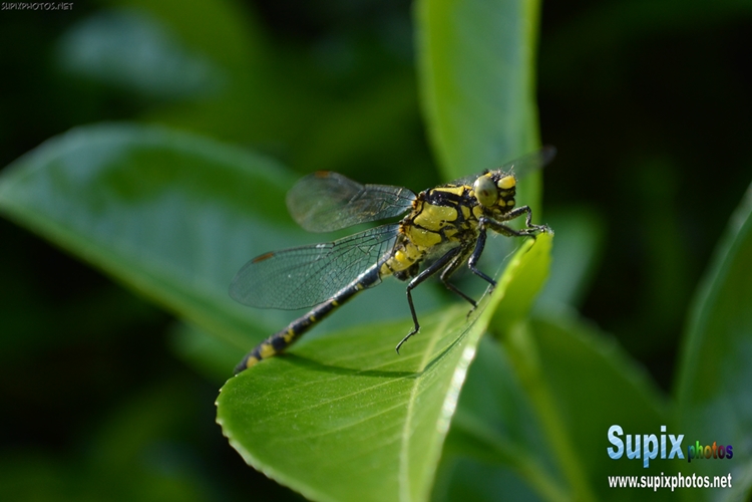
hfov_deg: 24.6
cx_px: 376
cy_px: 251
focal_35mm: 82
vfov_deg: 16.6
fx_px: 1723
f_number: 5.6
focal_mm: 55
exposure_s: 1/250
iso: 400
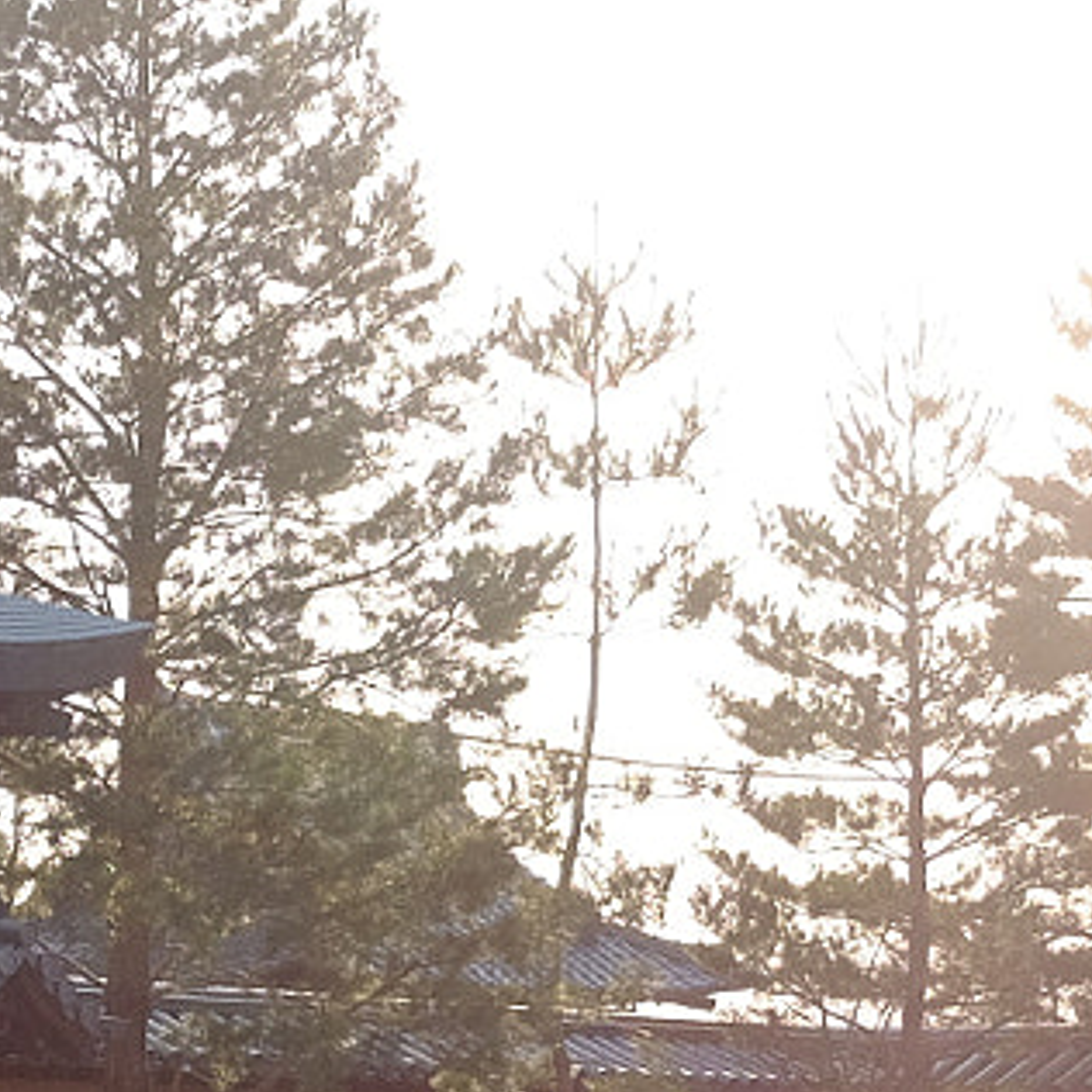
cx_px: -225
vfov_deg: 14.5
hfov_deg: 14.5
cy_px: 1379
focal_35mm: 116
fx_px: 4140
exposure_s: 1/1500
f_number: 3.2
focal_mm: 18
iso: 400
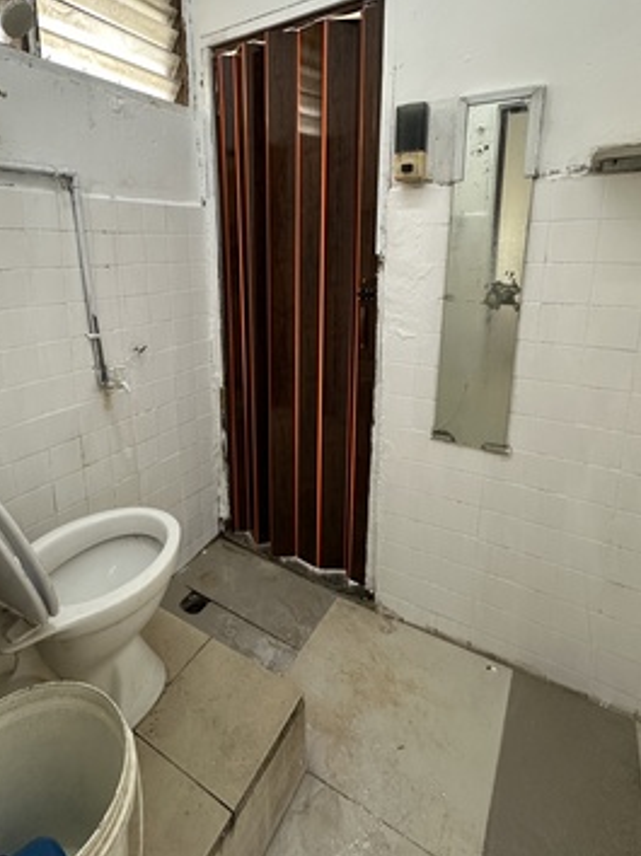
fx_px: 470
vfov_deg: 83.4
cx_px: 264
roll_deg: -0.1
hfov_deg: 68.1
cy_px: 334
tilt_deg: -10.4
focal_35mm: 19
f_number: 2.2
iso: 200
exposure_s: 1/100
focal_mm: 2.22
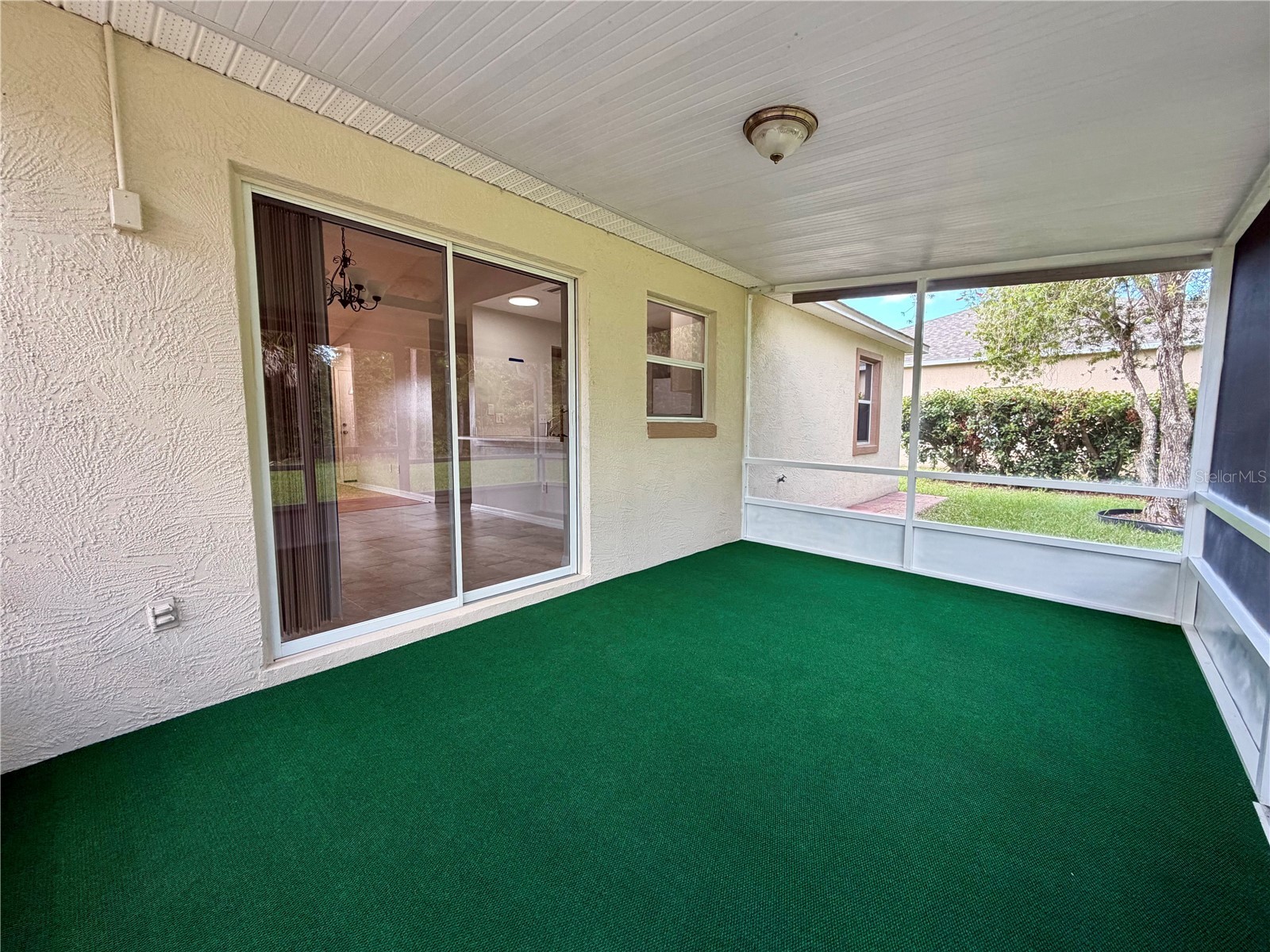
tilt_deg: -5.2
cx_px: 635
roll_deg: +0.3
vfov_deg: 85.7
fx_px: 514
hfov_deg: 102.1
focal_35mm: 14
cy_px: 476
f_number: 2.2
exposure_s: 1/121
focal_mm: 2.22
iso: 160
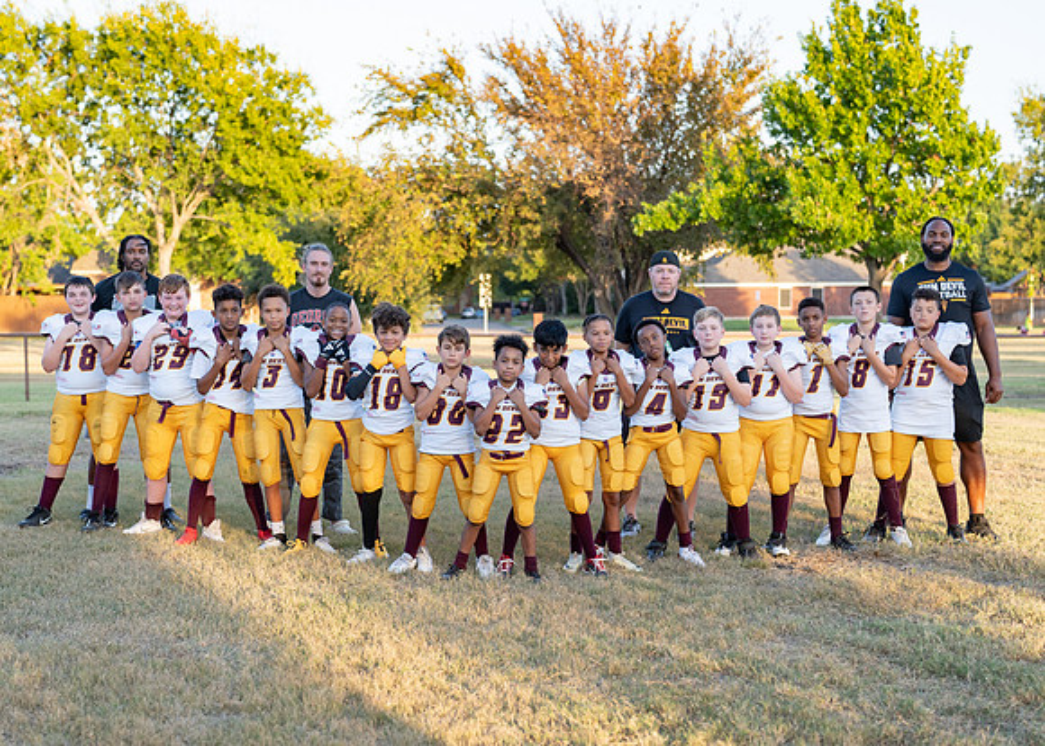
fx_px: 1834
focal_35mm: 62
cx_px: 471
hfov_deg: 31.8
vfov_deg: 23.0
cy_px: 423
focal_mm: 50
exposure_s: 1/400
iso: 100
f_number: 2.5
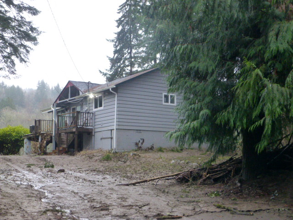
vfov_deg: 27.0
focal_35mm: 54
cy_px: 110
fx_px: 457
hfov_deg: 35.5
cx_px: 146
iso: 800
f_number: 4.6
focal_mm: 9.7
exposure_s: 1/60
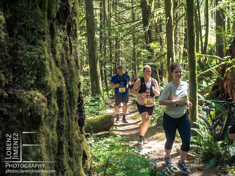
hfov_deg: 47.1
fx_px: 270
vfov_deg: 36.2
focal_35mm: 40
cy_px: 88
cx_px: 118
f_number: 2.8
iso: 4000
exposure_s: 1/1000
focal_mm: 19
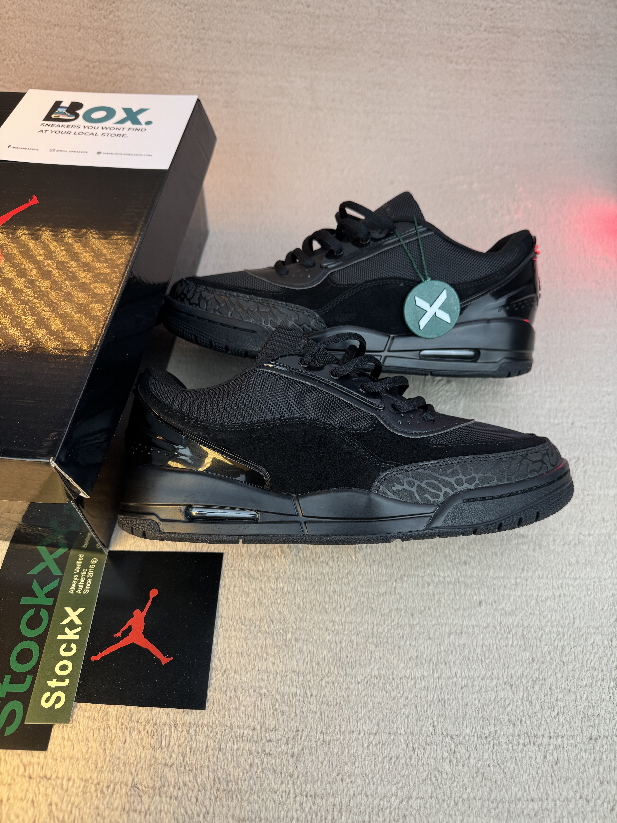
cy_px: 412
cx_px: 308
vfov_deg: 71.6
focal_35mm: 24
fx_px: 570
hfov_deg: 56.8
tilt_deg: -54.2
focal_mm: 6.76
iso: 80
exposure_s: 1/285
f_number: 1.78
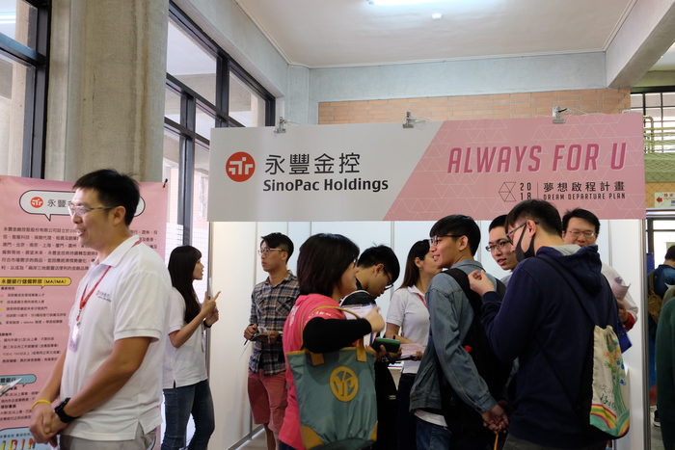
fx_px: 600
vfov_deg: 41.1
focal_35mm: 32
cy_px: 225
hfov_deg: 58.7
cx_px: 338
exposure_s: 1/60
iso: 2000
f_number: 4
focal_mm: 21.4
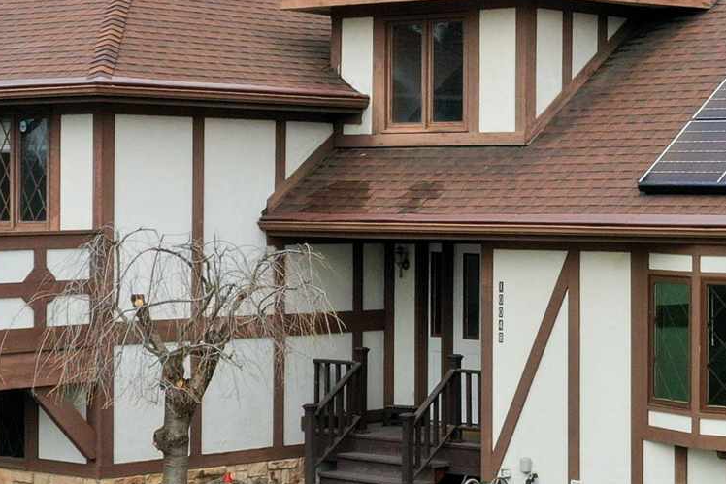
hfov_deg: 17.6
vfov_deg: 11.9
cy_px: 192
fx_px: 2319
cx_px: 593
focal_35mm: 115
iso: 200
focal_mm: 10.26
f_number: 8
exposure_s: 1/50
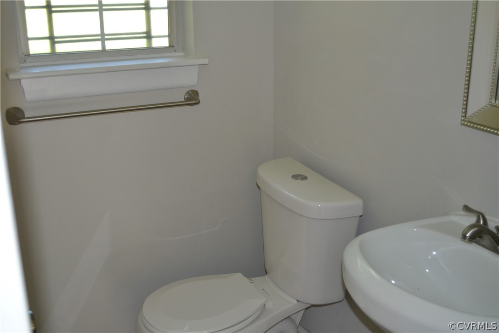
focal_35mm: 39
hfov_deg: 49.6
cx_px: 250
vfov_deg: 34.2
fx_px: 541
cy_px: 166
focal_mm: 26
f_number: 4.2
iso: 640
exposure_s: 1/60
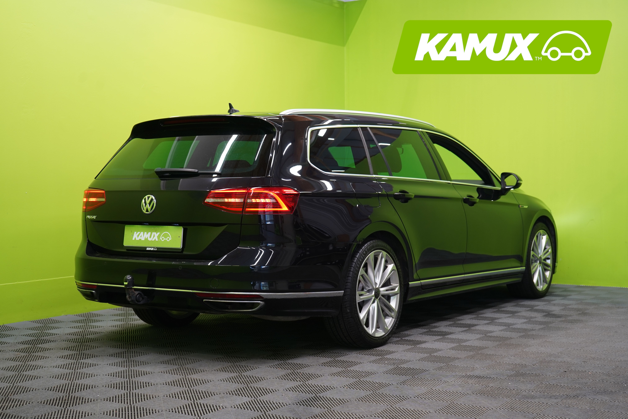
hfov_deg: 39.6
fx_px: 872
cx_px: 314
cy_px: 210
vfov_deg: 27.0
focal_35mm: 50
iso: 400
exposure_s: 1/30
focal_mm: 50
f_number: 5
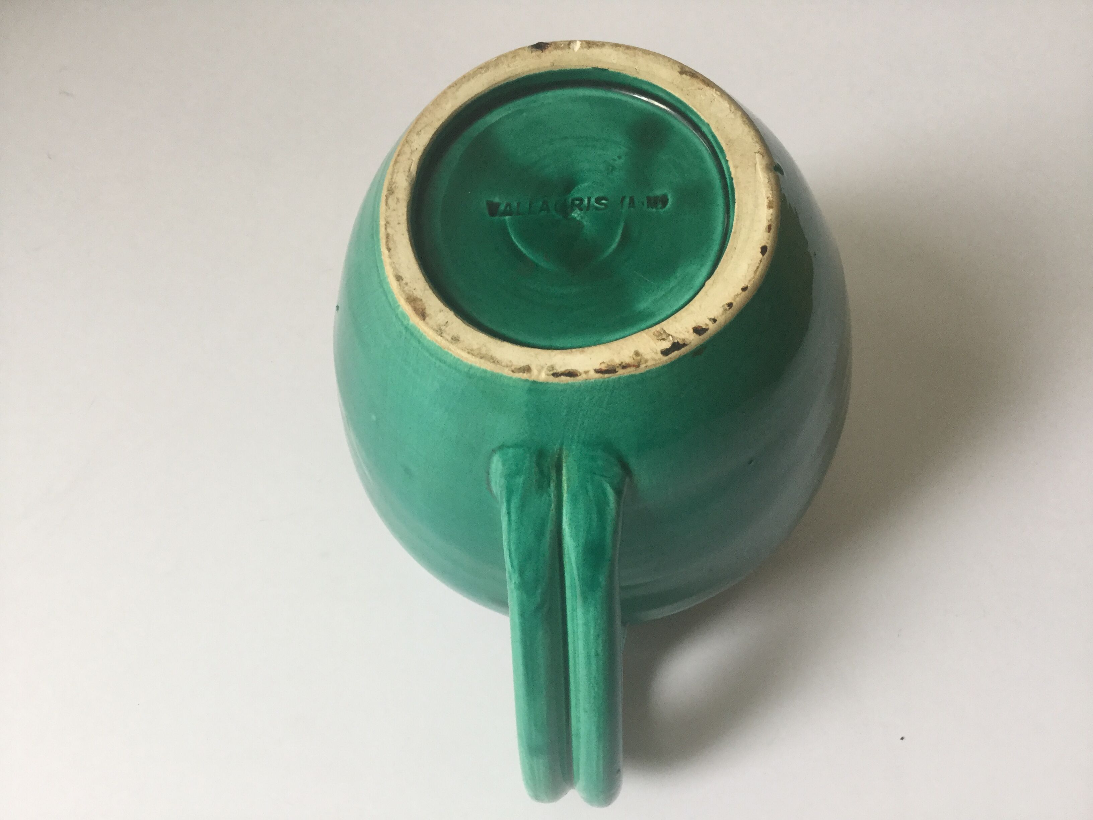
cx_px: 546
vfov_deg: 45.4
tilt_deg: -59.9
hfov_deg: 58.4
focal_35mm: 31
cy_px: 410
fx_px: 979
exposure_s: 1/33
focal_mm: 3.3
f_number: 2.4
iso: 64
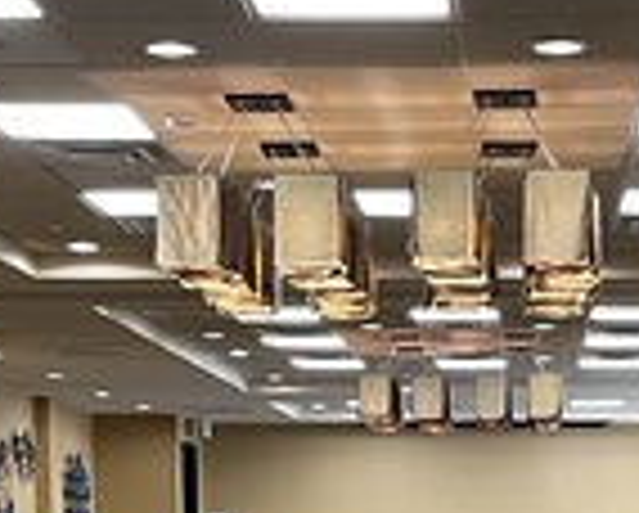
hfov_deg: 17.8
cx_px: 490
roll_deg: -0.1
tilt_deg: -6.7
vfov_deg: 13.6
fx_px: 2026
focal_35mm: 107
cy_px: 765
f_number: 1.6
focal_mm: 5.1
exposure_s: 1/60
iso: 125
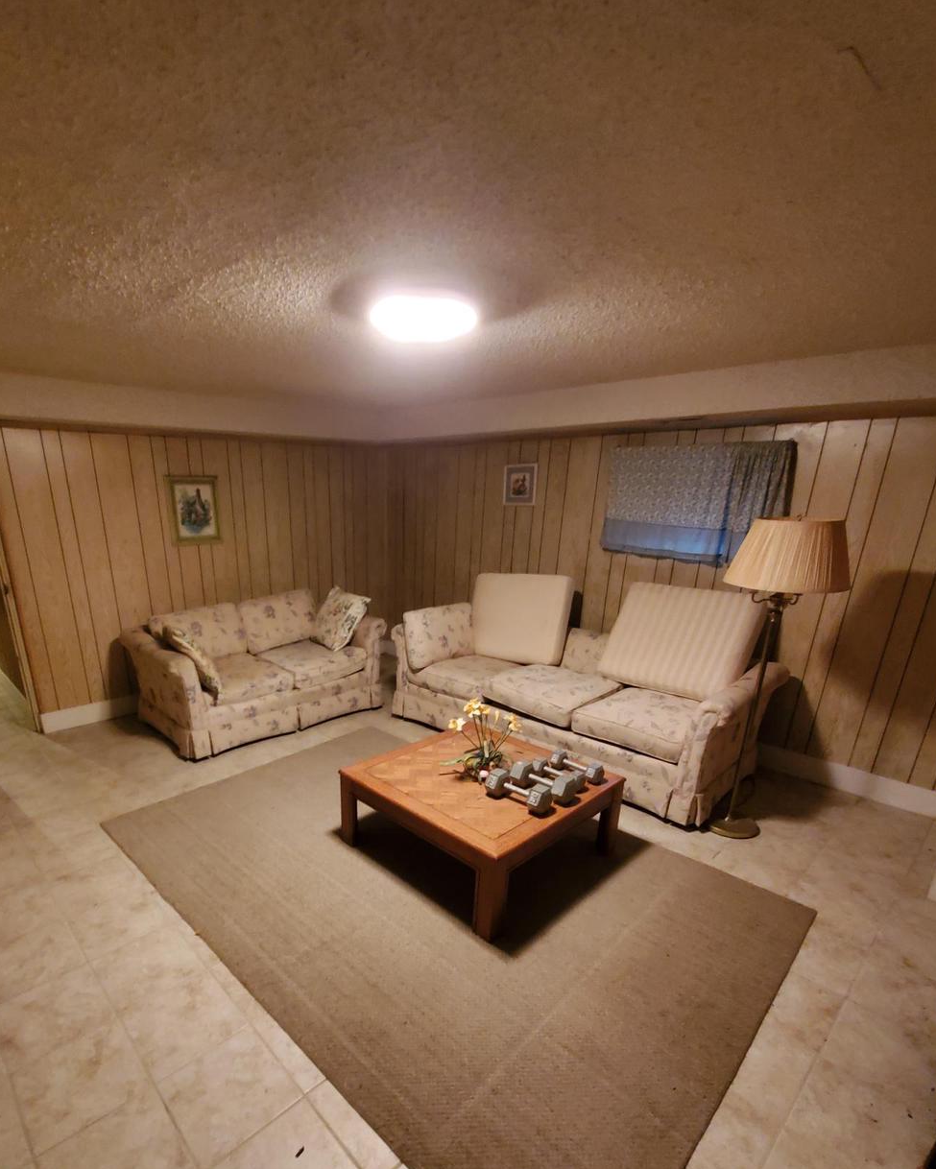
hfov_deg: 79.8
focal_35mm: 16
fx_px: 554
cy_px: 704
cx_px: 394
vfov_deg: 91.8
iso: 1000
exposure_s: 1/17
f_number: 2.2
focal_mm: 1.8
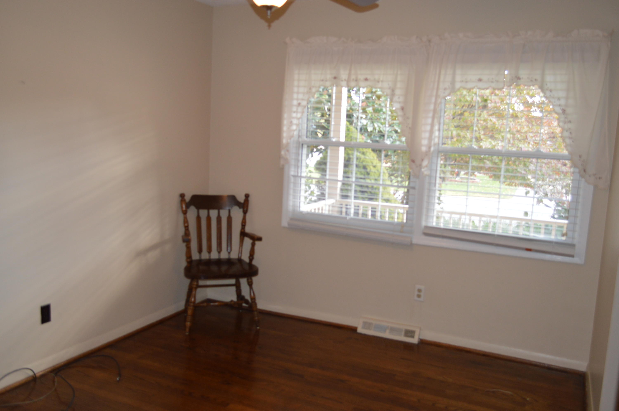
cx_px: 310
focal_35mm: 33
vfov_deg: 39.9
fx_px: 567
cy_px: 206
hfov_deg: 57.3
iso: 450
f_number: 3.8
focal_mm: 22
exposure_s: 1/60
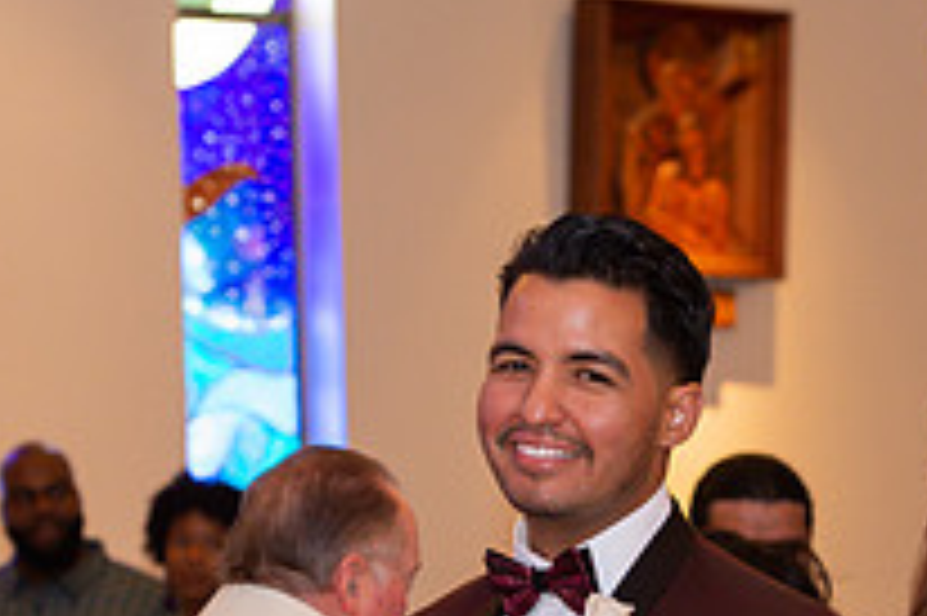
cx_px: 675
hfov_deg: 8.6
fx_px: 6175
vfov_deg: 5.7
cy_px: 677
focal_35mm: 240
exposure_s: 1/60
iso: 1250
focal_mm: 85
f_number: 4.5
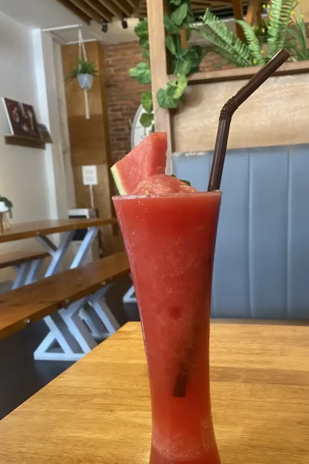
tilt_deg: -10.2
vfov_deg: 54.0
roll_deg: +2.4
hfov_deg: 37.7
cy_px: 284
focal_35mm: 35
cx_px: 185
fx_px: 451
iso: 125
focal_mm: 4.25
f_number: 1.8
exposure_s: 1/60
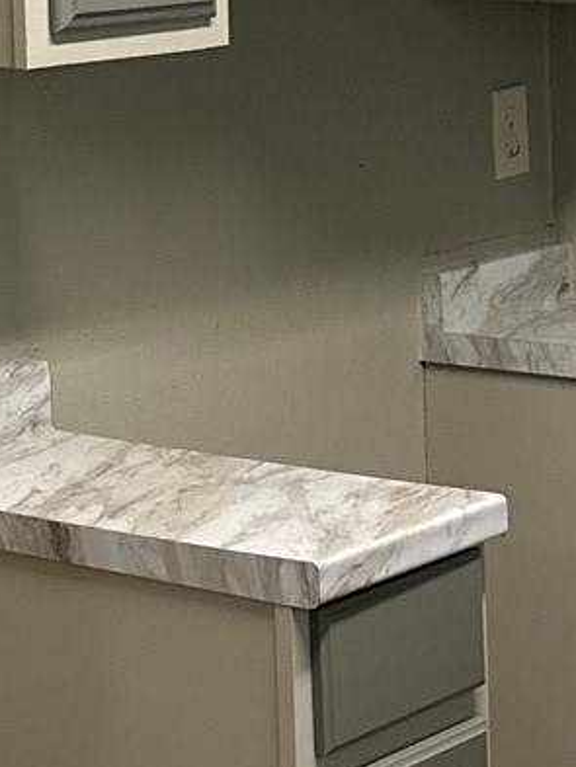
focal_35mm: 125
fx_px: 2772
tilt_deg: -7.2
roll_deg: +1.4
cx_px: 281
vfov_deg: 15.7
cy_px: 234
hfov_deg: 11.9
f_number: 1.78
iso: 200
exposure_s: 1/120
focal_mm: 6.86
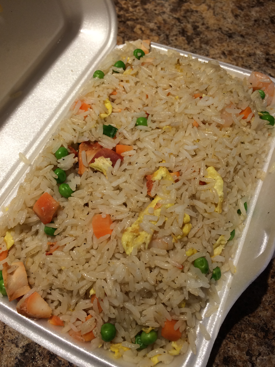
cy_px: 184
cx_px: 138
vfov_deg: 61.7
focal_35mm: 29
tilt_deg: -64.5
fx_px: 307
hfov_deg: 48.2
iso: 50
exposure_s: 1/30
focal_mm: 4.15
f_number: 2.2
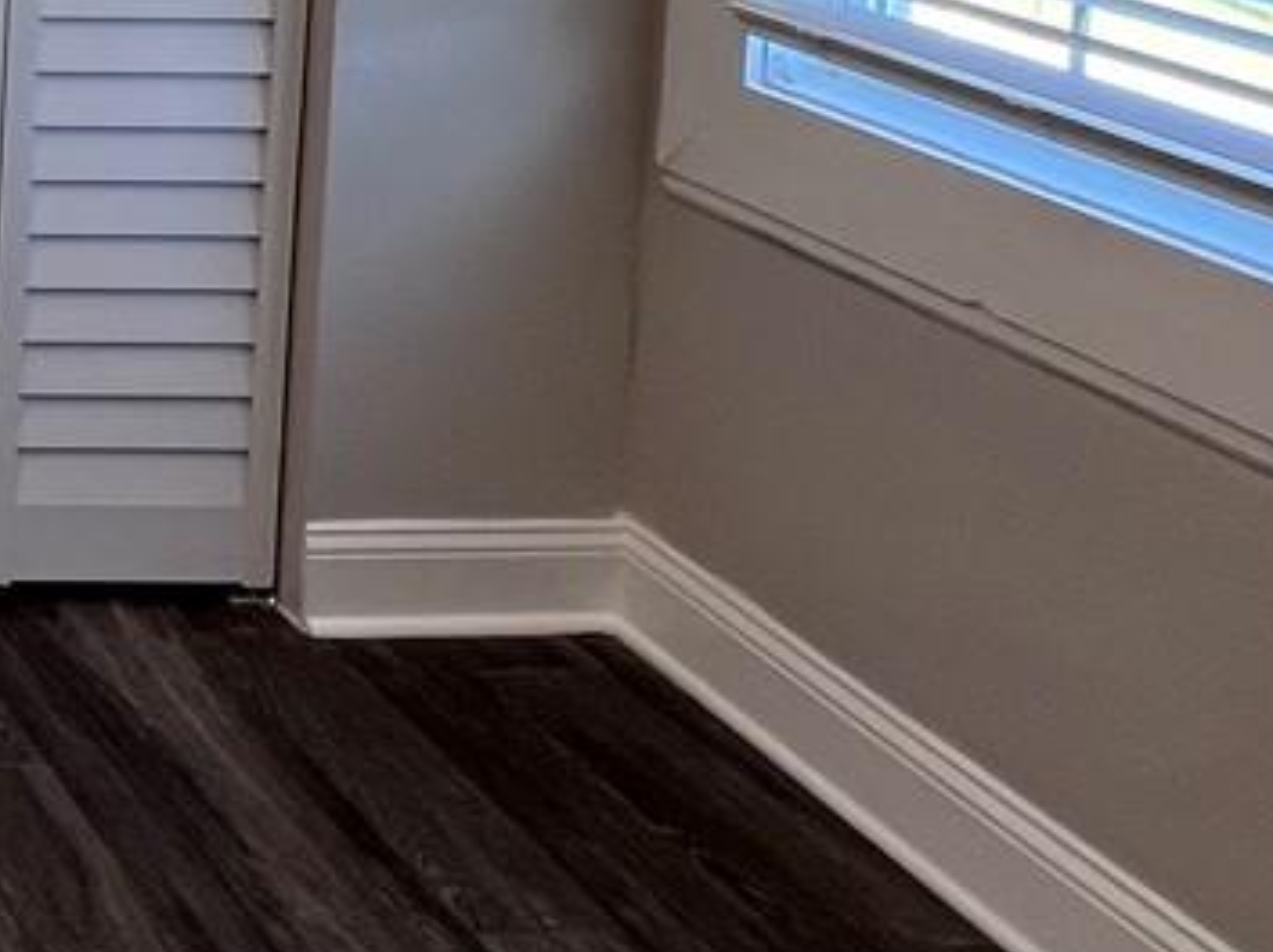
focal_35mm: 59
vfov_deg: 22.2
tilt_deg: -5.5
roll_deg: -1.6
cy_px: -296
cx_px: -761
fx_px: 2168
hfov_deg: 23.8
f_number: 1.8
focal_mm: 1.57
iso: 64
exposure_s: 1/122
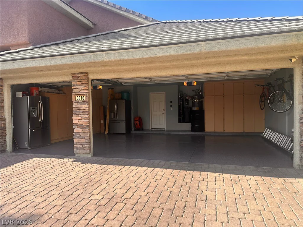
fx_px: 210
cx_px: 152
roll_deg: +0.7
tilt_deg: -1.5
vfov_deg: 56.8
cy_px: 114
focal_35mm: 24
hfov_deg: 71.6
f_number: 1.78
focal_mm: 6.86
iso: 80
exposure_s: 1/1845
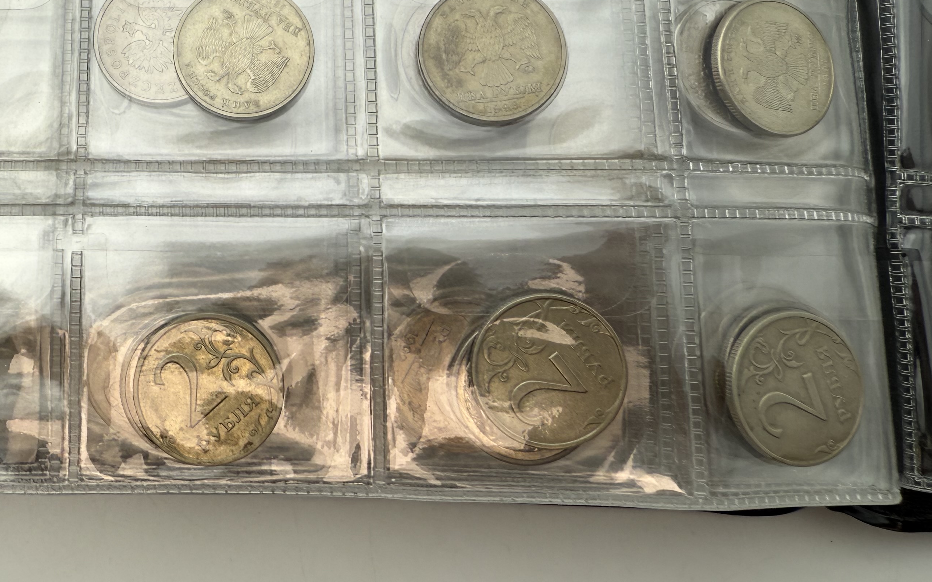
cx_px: 229
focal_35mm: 40
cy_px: 97
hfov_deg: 47.4
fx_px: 1016
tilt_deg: -78.6
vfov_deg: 31.0
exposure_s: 1/324
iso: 40
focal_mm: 2.22
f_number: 2.2
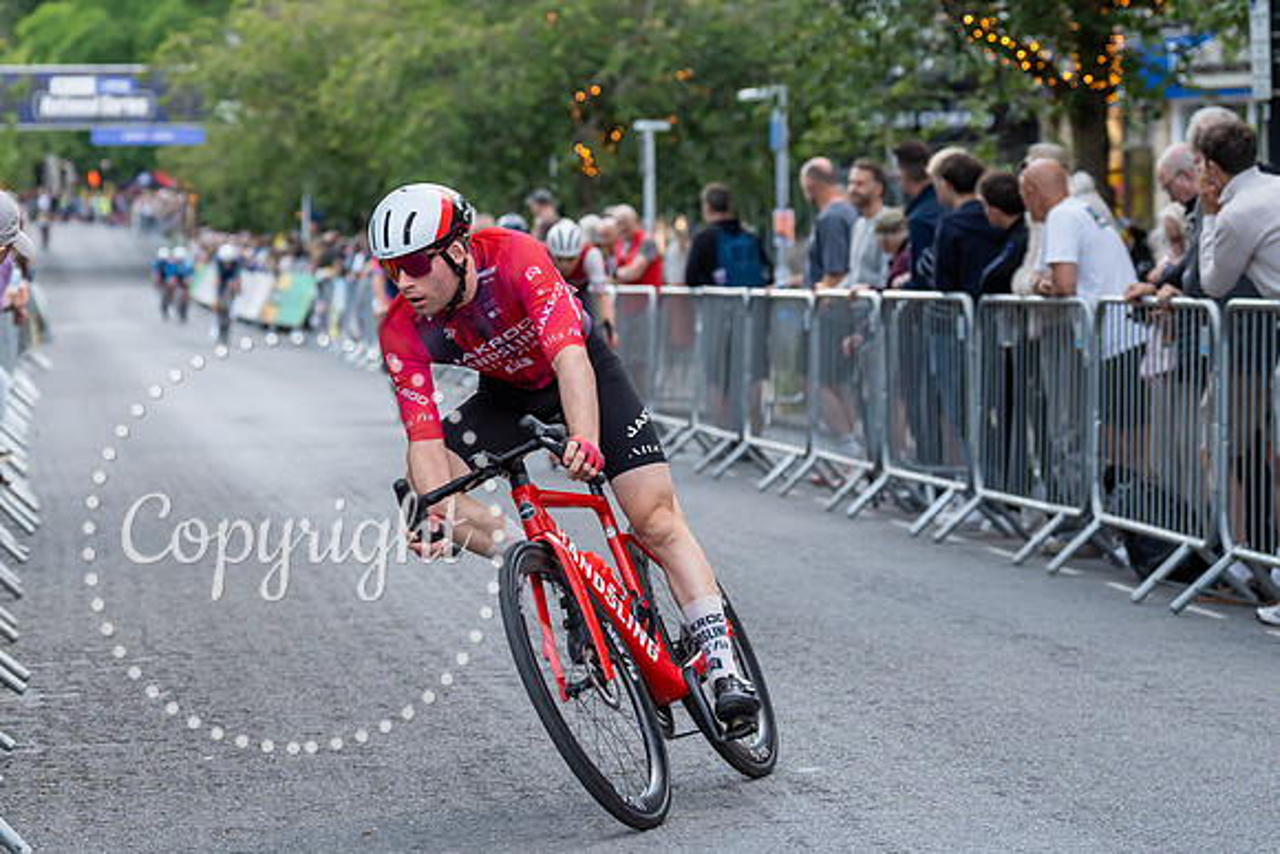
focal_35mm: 129
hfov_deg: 15.9
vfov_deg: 10.6
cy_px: 257
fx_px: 4578
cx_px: 387
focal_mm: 86
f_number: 3.5
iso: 1250
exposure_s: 1/800
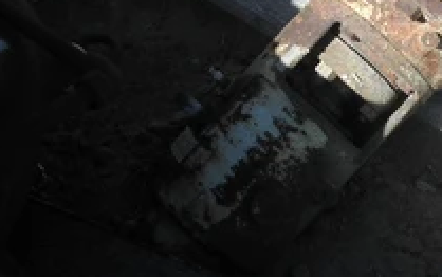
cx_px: 404
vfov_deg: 18.4
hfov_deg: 27.8
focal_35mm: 71
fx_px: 856
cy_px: 118
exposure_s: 1/400
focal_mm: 6.1
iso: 64
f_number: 3.2
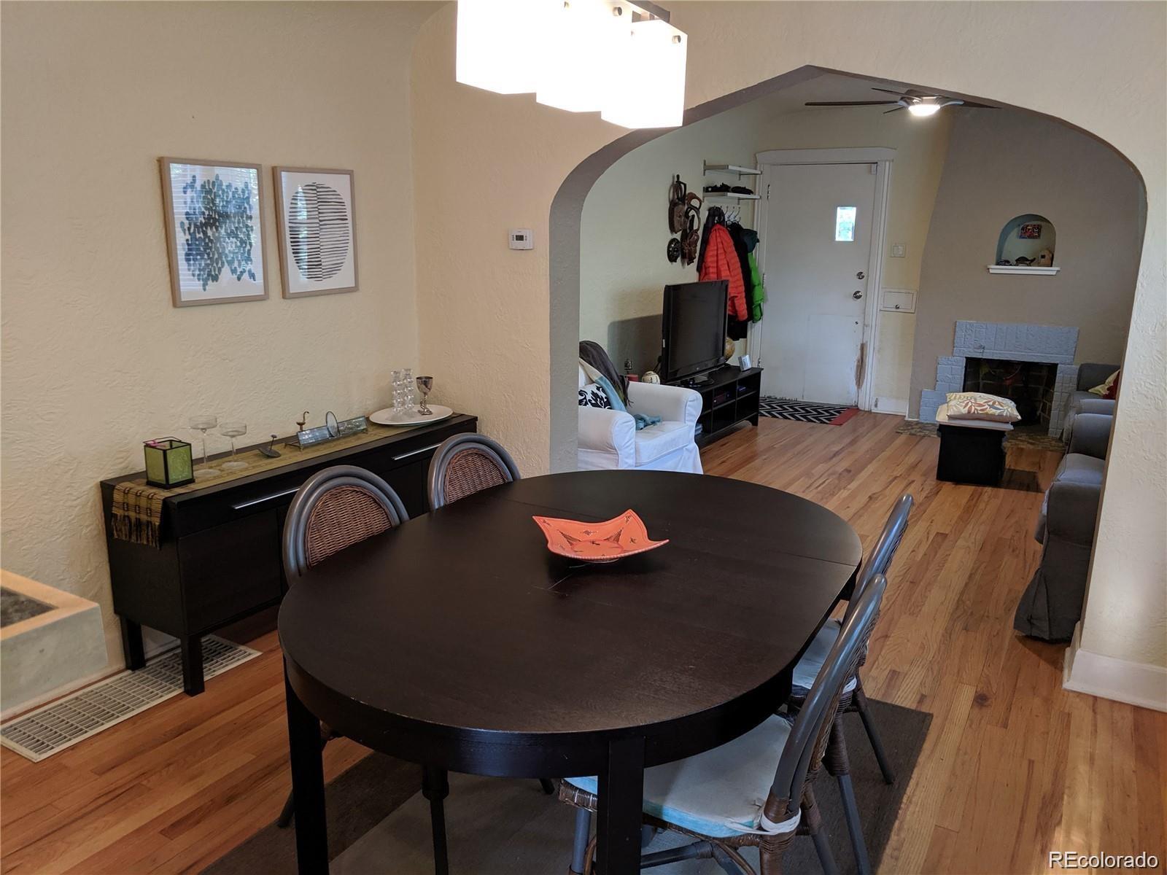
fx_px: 877
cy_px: 438
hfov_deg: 67.3
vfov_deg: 53.1
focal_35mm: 26
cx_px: 584
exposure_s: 1/60
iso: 278
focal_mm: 4.67
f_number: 2
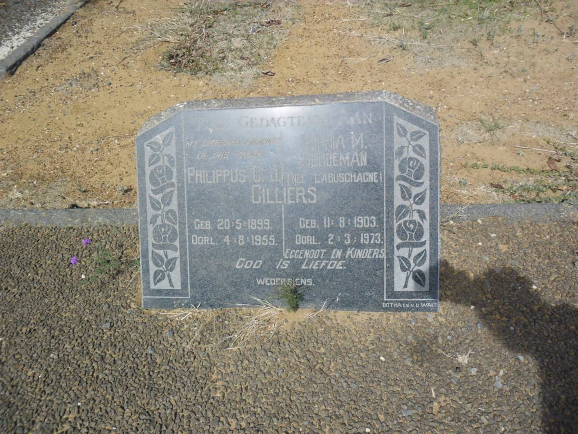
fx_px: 451
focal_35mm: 27
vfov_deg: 51.4
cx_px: 289
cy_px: 217
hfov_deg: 65.3
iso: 80
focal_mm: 4.9
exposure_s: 1/980
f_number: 3.5
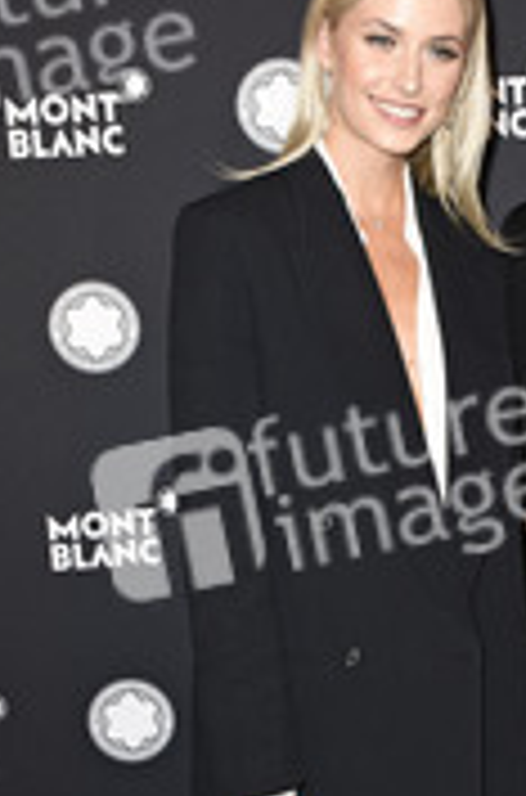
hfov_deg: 17.2
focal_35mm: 78
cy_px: 720
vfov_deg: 25.2
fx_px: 1722
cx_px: 454
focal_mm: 23
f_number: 6.3
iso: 400
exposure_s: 1/160
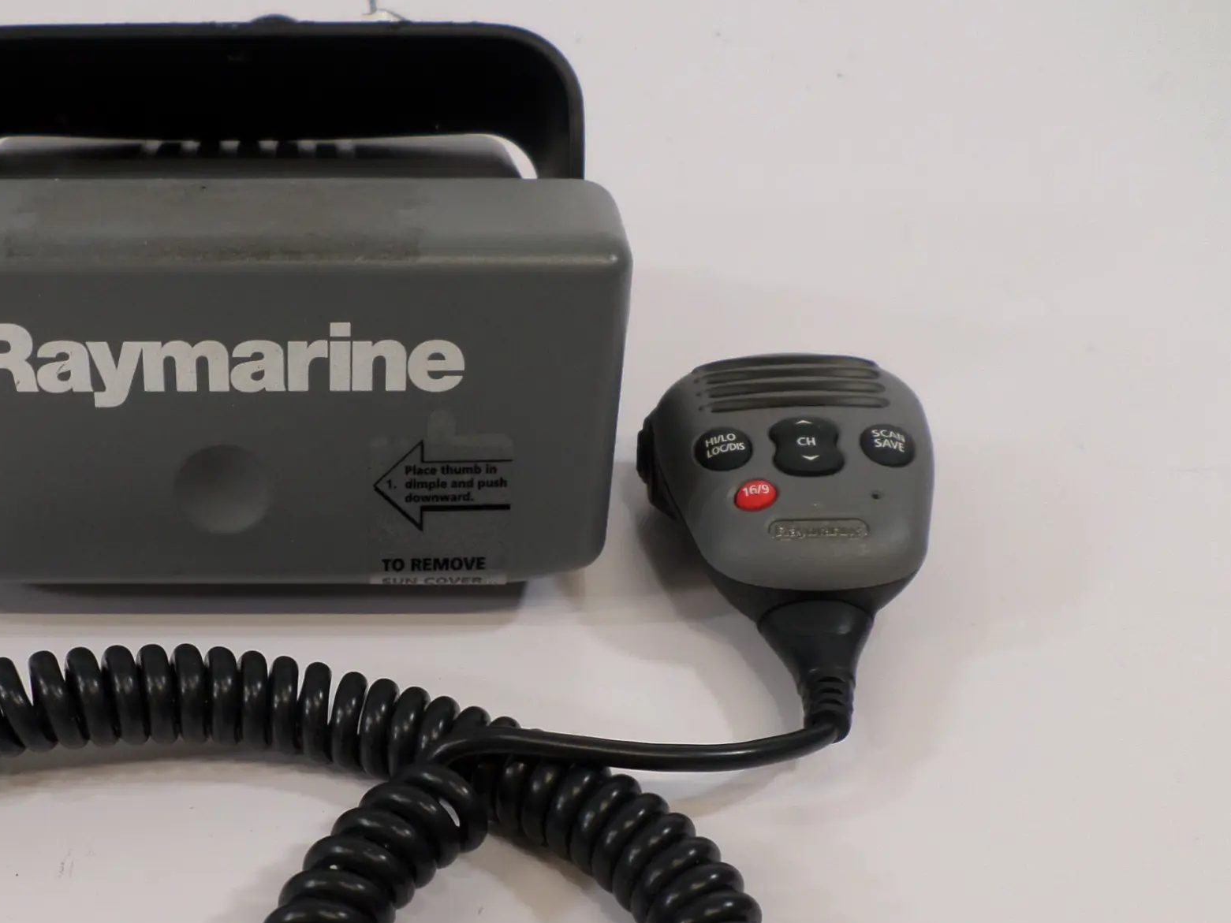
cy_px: 618
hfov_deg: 44.4
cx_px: 322
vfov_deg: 34.8
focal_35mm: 41
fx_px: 1458
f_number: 2.5
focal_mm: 4.5
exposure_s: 1/45
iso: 80
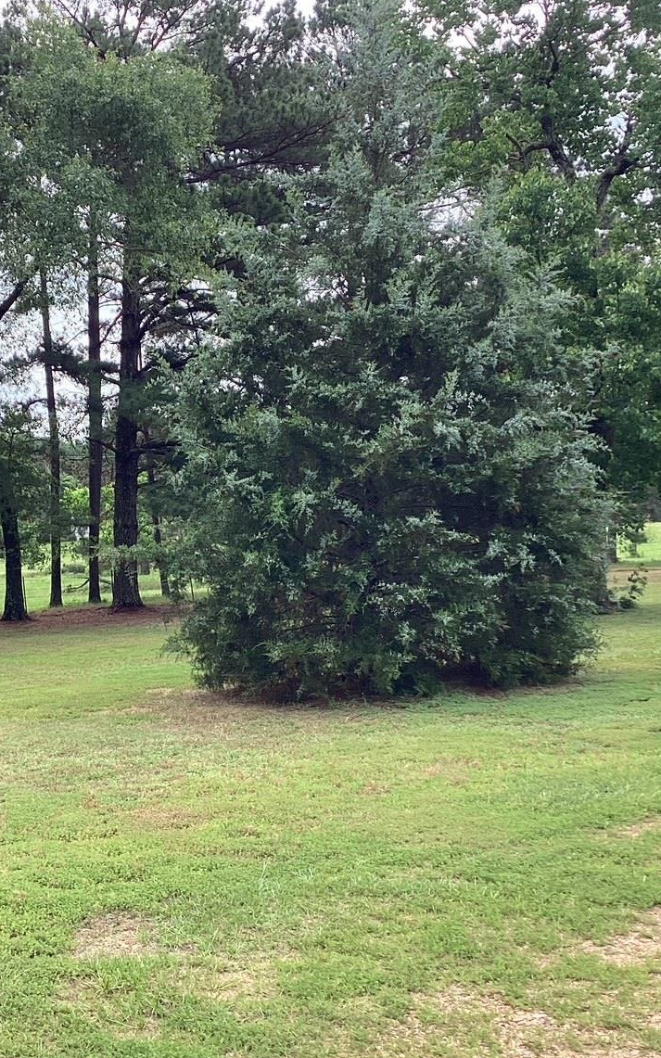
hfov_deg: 27.0
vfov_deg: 42.6
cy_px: 501
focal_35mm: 47
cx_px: 153
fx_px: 1355
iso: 25
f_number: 2.4
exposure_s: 1/369
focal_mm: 3.3
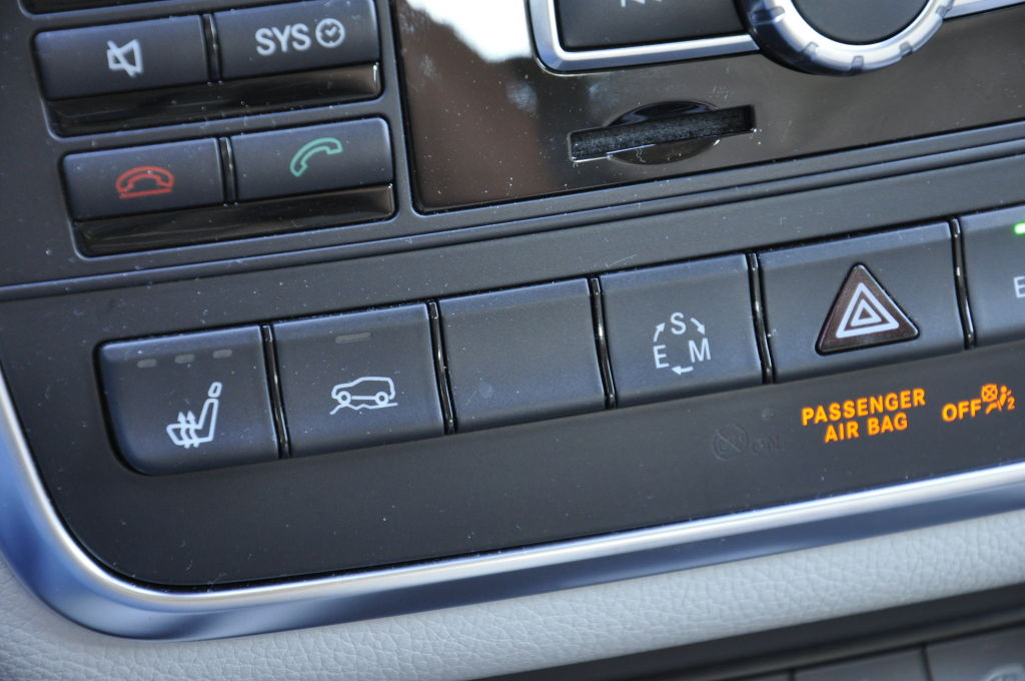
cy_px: 340
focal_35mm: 158
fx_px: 4479
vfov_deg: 8.7
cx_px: 512
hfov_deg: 13.1
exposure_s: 1/30
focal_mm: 105
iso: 900
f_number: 5.6
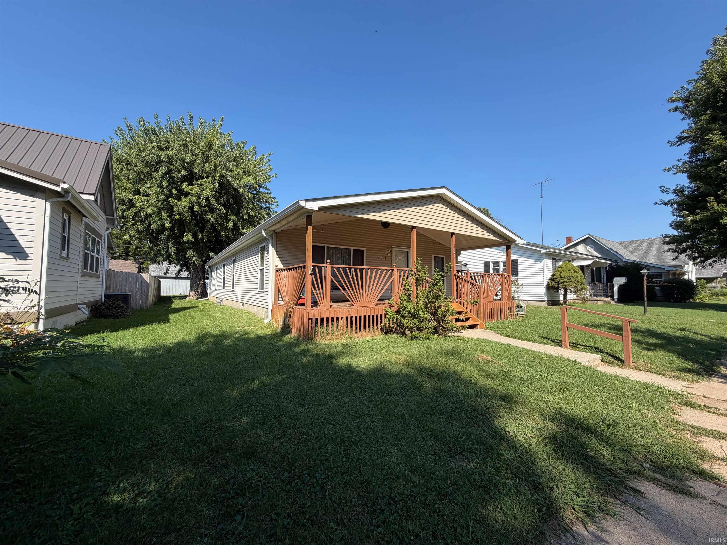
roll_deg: +0.1
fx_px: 294
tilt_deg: +3.5
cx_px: 364
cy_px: 272
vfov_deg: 85.7
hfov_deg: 102.1
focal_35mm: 14
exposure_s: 1/770
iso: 32
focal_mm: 2.22
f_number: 2.2
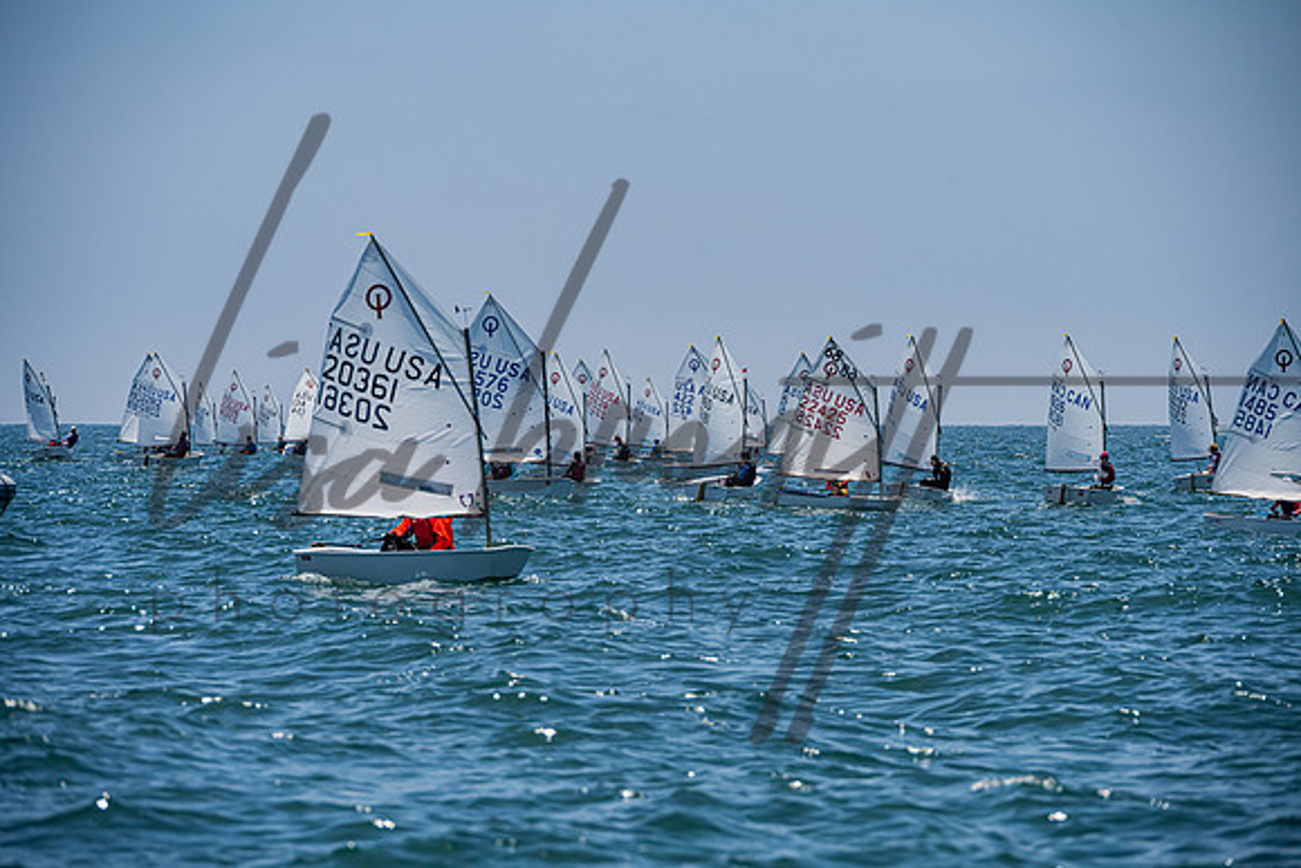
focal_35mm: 200
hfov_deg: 10.3
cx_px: 650
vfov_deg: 6.9
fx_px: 7229
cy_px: 434
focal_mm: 200
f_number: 8
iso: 250
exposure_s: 1/2000
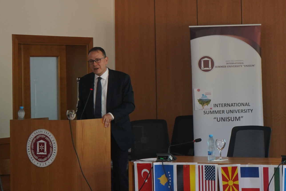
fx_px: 961
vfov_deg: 11.3
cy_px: 54
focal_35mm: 121
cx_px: 280
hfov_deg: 16.6
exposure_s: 1/160
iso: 1600
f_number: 5.6
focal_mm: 61
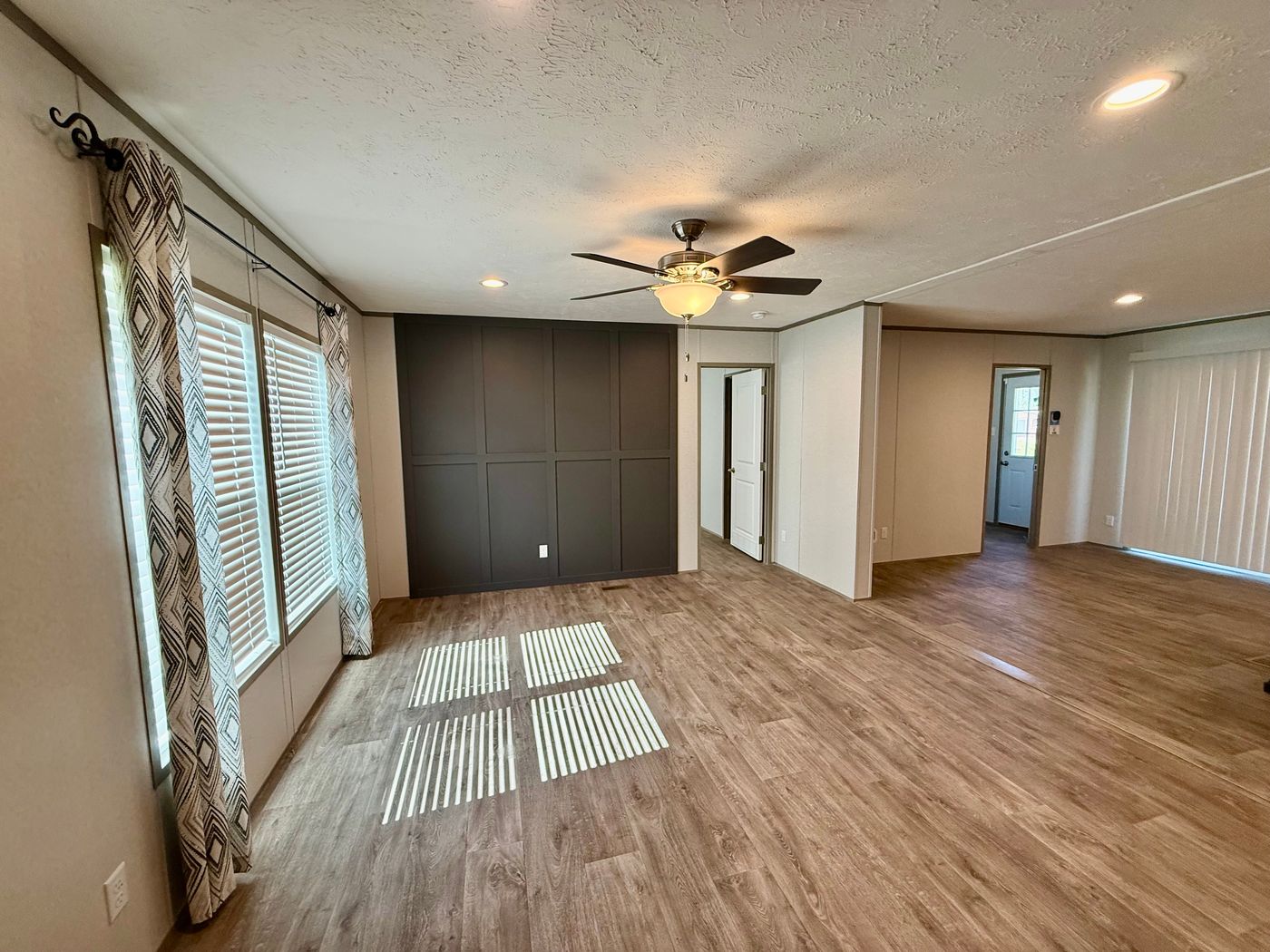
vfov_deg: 85.7
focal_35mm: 14
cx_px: 635
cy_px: 476
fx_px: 514
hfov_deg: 102.1
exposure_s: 1/120
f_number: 2.2
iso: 200
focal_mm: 2.22
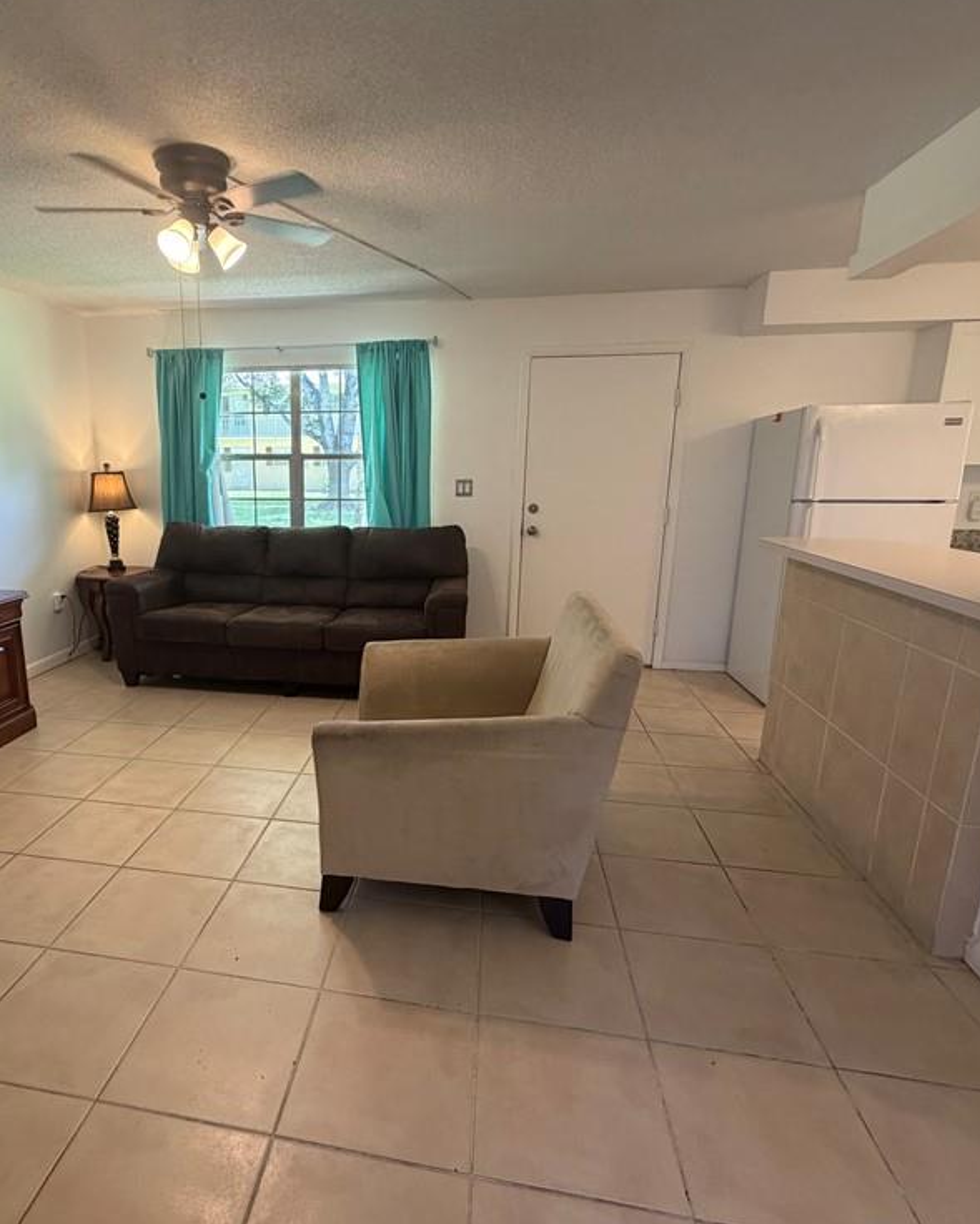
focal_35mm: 19
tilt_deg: -13.2
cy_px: 615
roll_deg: +1.5
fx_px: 689
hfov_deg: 69.6
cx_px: 359
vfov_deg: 83.3
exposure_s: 1/120
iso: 320
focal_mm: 2.22
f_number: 2.2
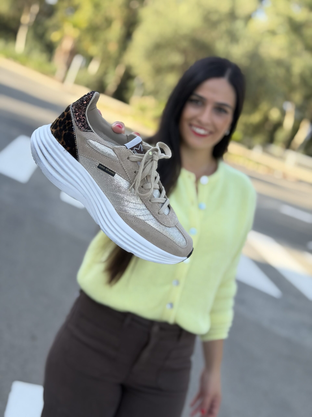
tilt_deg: -8.7
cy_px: 208
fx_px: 577
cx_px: 156
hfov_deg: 30.3
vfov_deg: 39.7
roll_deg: -18.9
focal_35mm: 48
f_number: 1.78
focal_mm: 6.76
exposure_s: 1/975
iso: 64
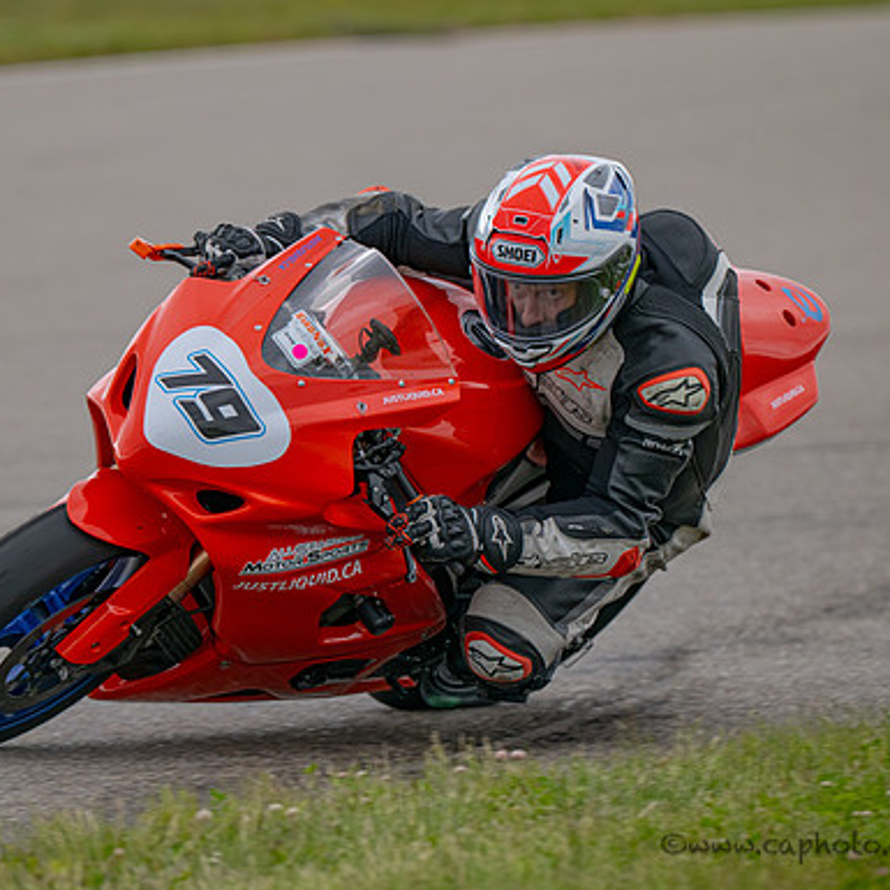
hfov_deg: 3.0
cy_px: 445
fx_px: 16784
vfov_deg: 3.0
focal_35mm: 577
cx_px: 344
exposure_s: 1/1250
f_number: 6
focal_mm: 450
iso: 500
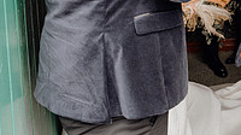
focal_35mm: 73
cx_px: 243
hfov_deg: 27.3
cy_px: -86
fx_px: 466
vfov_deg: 14.9
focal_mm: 24
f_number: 3.5
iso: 400
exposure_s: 1/200
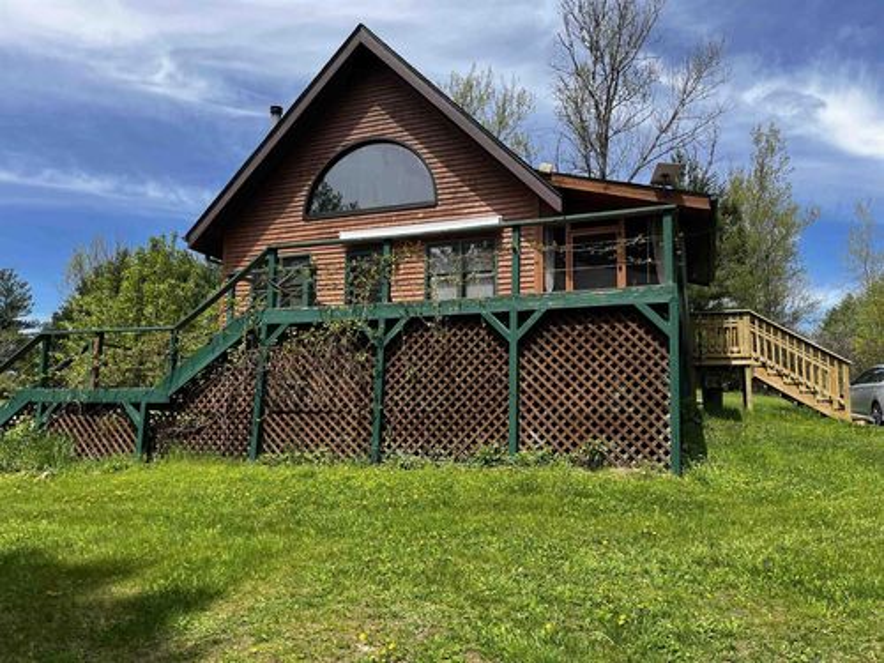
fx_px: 664
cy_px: 332
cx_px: 442
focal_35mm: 26
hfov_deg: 67.3
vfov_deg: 53.1
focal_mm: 5.1
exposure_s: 1/2024
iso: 50
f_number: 1.6
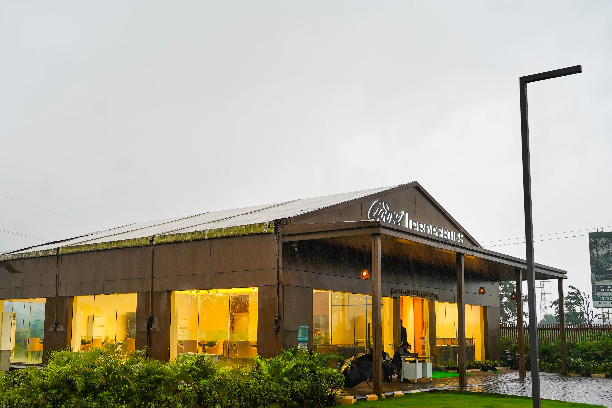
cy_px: 235
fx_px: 697
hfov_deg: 47.4
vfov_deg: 32.6
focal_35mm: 41
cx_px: 280
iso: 400
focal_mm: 33
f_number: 4
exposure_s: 1/80
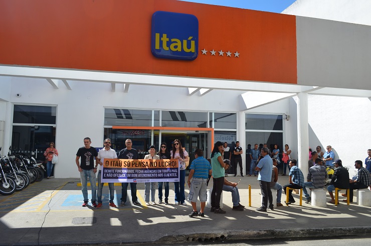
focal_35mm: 30
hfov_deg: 62.0
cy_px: 123
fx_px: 309
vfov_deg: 43.4
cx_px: 186
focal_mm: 20
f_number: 8
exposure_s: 1/250
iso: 100
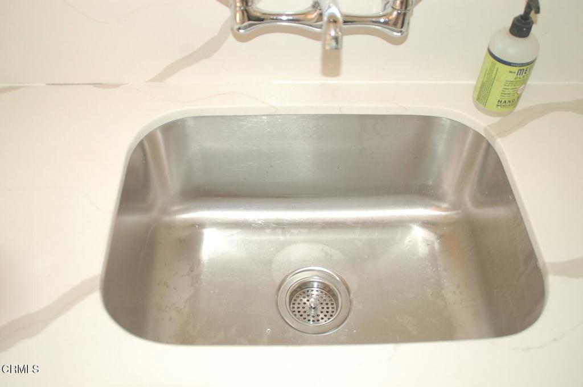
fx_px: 534
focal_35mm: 33
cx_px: 292
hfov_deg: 57.3
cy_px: 194
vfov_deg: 39.9
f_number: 3.8
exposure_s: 1/60
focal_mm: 22
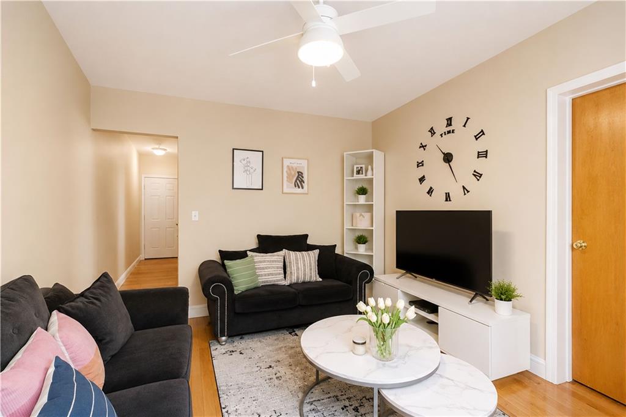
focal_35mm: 15
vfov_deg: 77.3
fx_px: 261
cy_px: 208
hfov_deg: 100.4
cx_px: 313
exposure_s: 1/60
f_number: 6.4
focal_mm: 10
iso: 2000
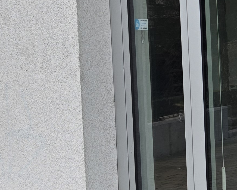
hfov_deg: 14.1
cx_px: 538
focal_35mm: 103
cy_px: 48
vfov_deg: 14.9
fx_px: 722
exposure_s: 1/575
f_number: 1.7
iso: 12
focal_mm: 6.3
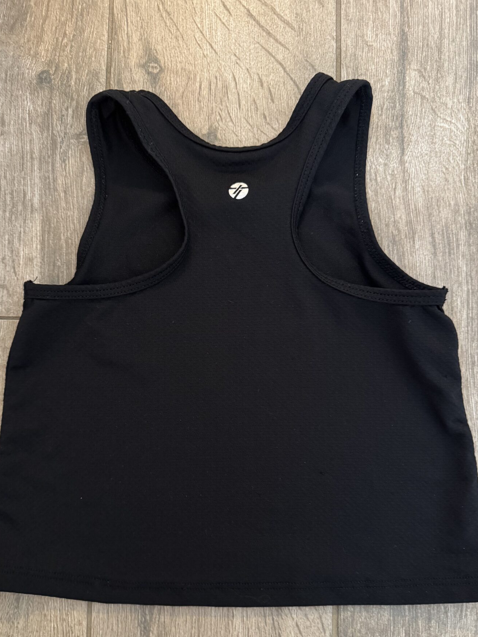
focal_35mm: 28
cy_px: 371
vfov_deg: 63.0
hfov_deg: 49.8
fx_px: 515
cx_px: 245
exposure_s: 1/30
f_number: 1.78
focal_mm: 6.76
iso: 1000
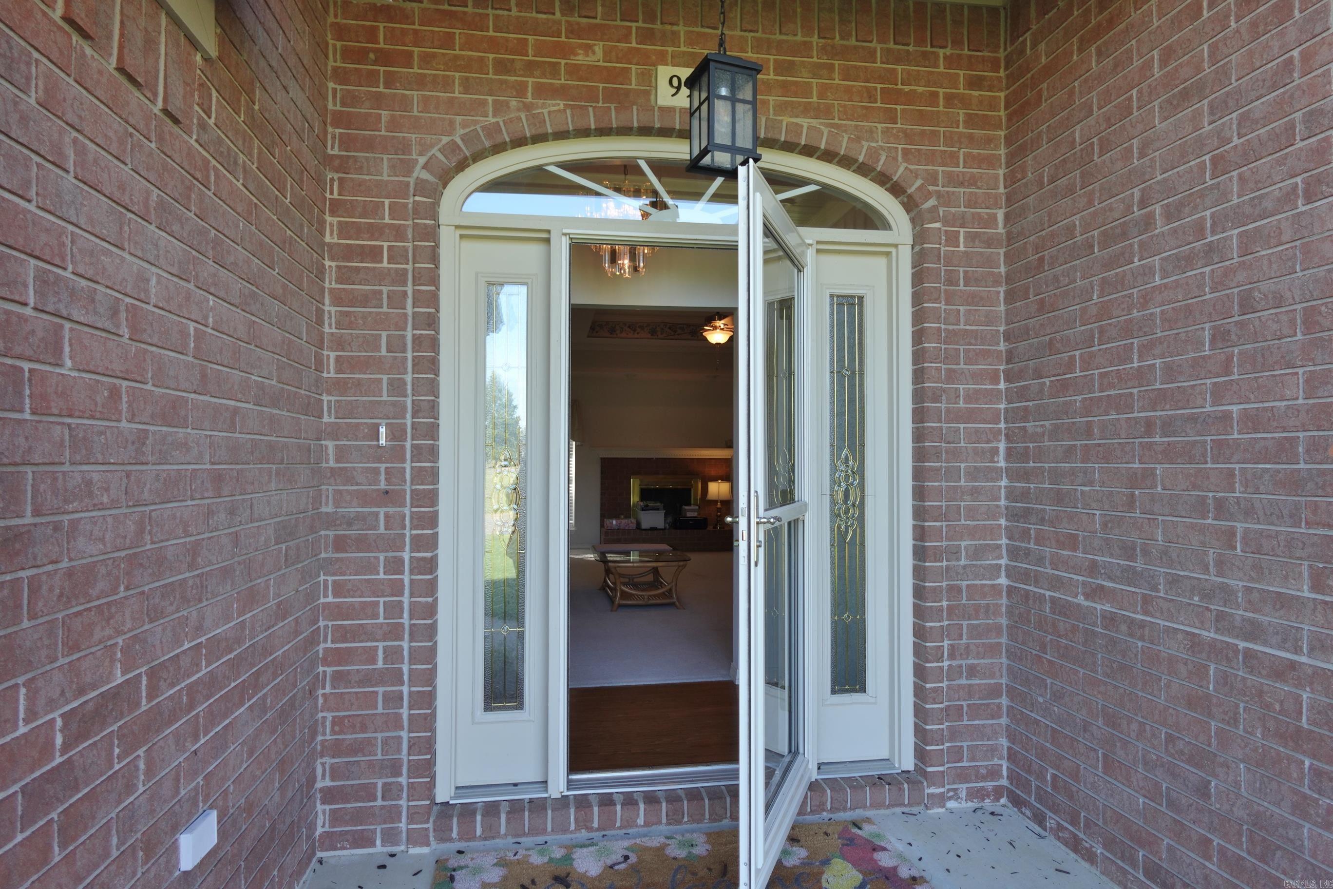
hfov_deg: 84.0
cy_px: 444
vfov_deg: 61.9
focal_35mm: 20
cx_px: 666
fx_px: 740
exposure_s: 1/250
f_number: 2
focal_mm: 7.6
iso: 125
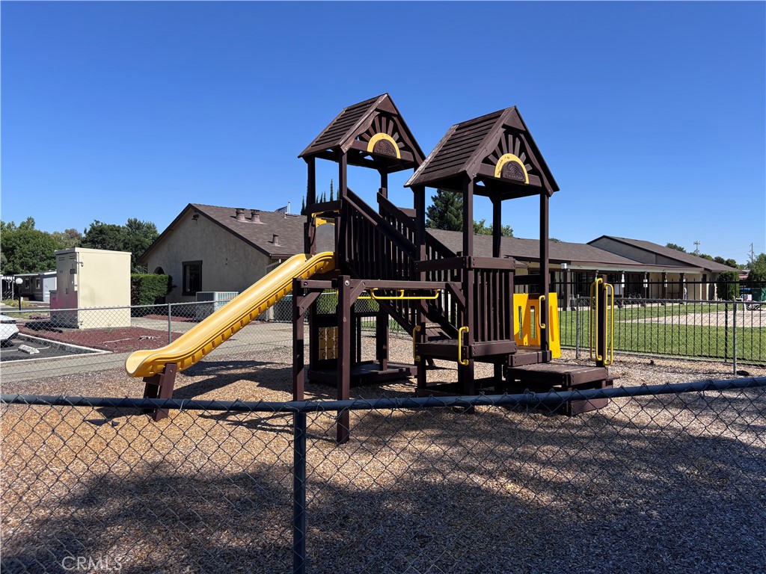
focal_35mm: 26
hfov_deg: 67.3
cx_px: 383
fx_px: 575
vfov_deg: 53.1
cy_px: 287
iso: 50
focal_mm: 5.96
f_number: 1.6
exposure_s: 1/2513
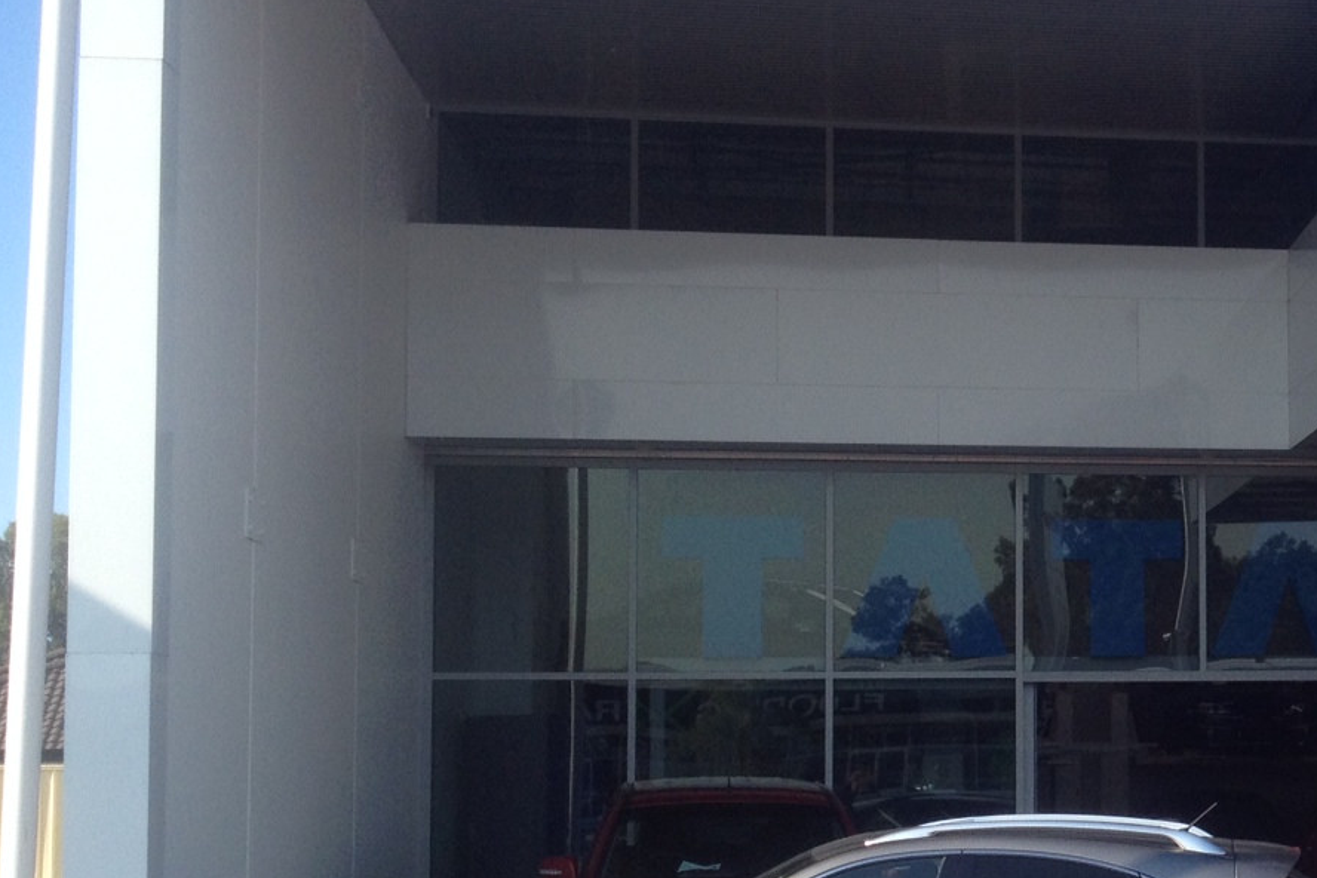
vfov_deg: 16.2
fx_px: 3073
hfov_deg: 22.9
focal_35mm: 84
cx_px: 1421
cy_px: 586
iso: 50
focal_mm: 4.28
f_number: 2.4
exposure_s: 1/812
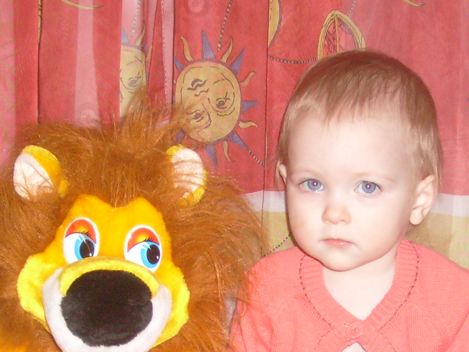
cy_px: 358
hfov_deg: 20.4
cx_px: 288
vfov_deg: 15.1
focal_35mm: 96
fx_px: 1301
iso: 100
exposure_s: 1/45
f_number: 3
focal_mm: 7.2
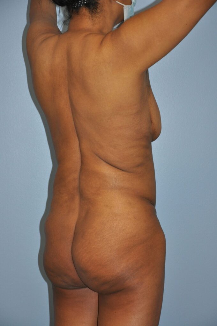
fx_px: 952
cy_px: 163
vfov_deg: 19.5
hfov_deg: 13.0
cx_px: 108
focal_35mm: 105
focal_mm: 70
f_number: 5.3
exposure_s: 1/60
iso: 800
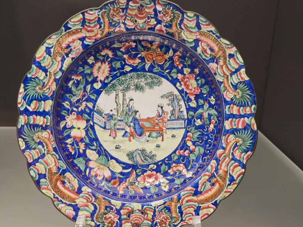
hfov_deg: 61.7
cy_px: 124
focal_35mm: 29
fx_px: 254
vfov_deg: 48.2
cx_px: 155
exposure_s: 1/60
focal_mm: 5.1
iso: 400
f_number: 1.6
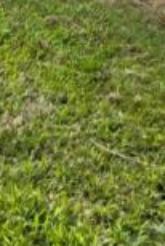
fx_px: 1276
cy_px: -460
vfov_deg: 9.1
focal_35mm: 186
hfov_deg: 7.4
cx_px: 43
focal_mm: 5.4
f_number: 1.8
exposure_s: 1/1011
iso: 25
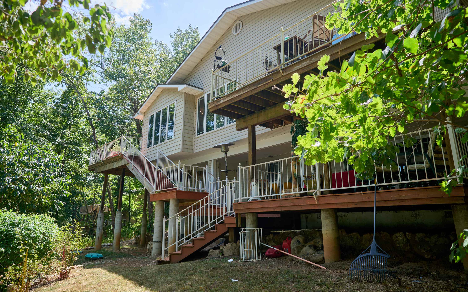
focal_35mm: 25
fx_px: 319
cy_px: 135
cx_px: 238
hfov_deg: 72.5
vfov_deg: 49.2
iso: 100
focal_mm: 24
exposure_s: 1/50
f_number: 3.2
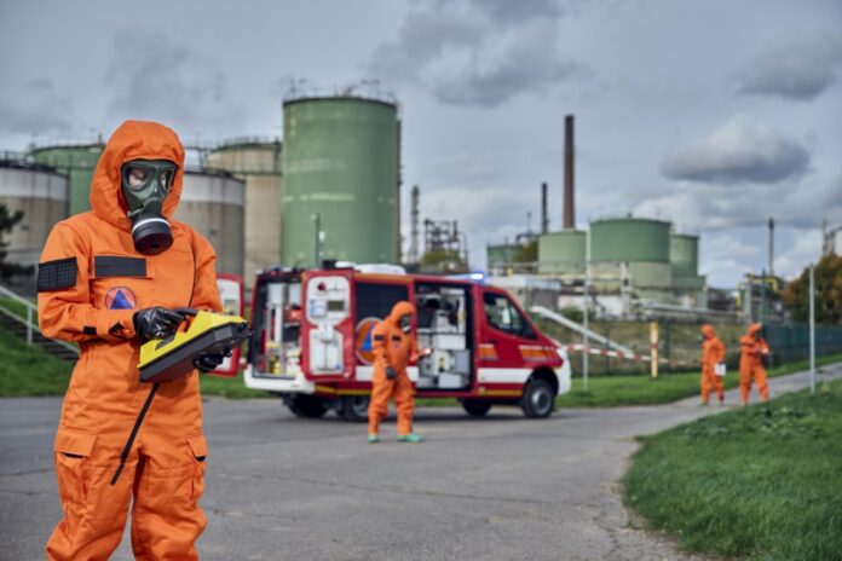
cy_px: 280
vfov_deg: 25.5
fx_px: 1240
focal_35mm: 53
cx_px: 421
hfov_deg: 37.5
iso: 160
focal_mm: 53
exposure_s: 1/400
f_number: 3.2
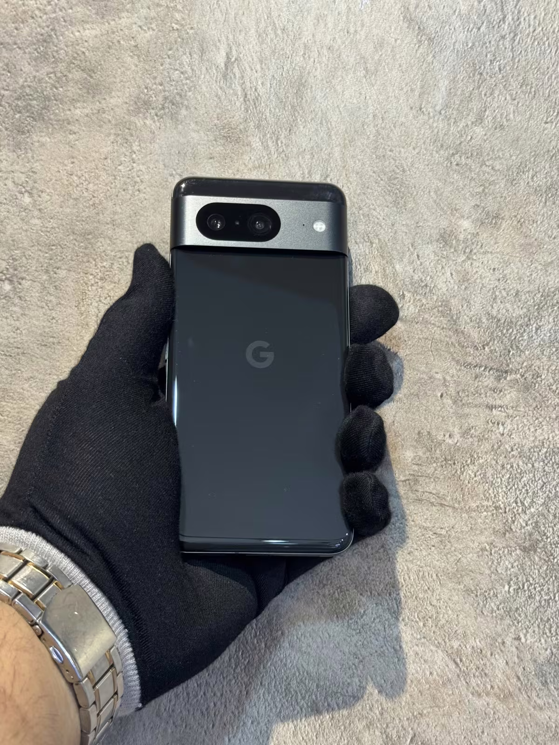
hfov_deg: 30.3
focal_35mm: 48
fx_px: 1034
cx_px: 280
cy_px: 372
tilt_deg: +3.7
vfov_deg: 39.7
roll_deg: -13.7
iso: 125
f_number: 1.78
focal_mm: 6.76
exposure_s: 1/50
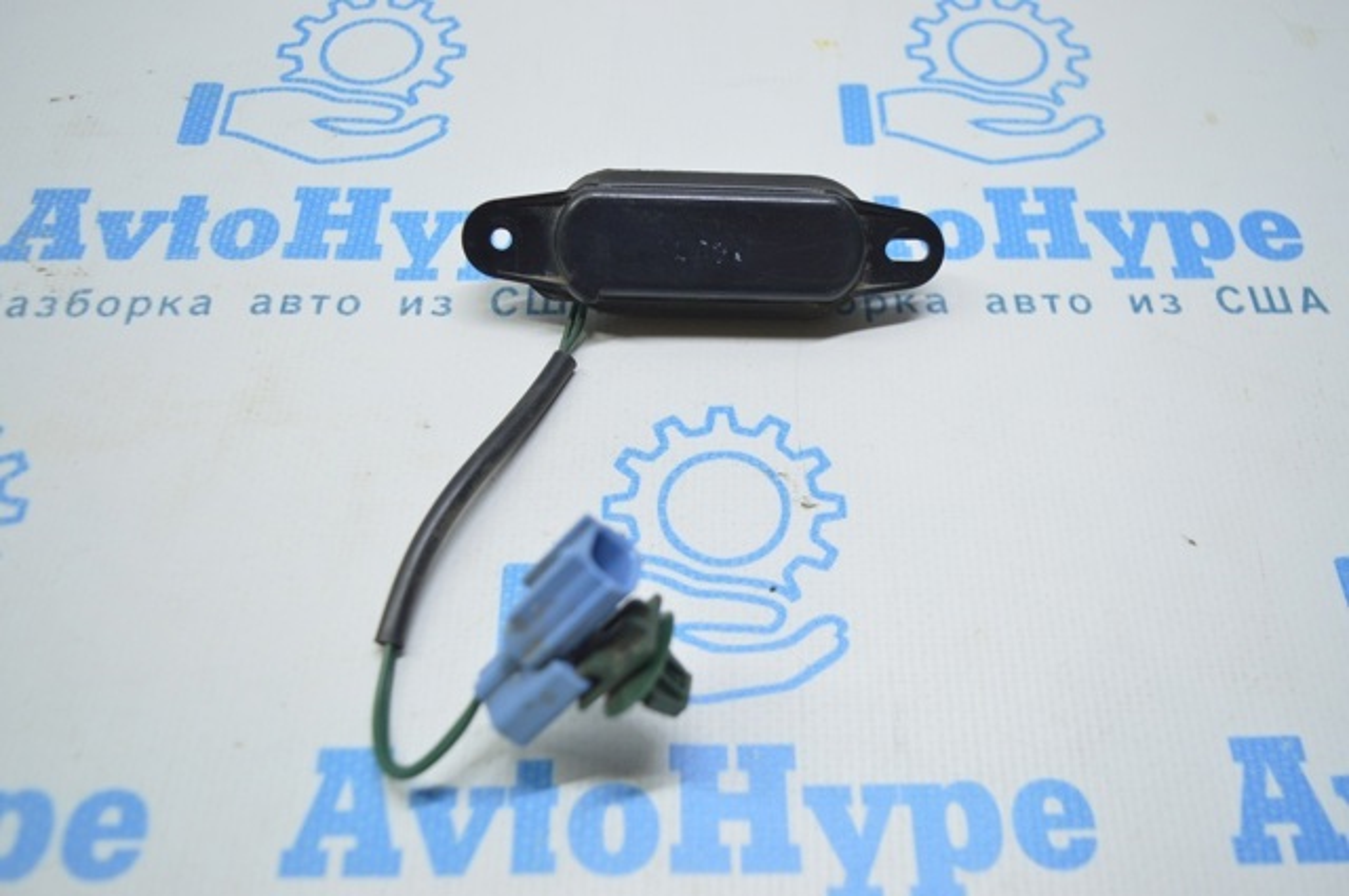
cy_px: 448
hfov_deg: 57.3
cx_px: 674
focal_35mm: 33
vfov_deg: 39.9
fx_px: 1235
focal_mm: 22
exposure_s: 1/60
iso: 400
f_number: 3.8
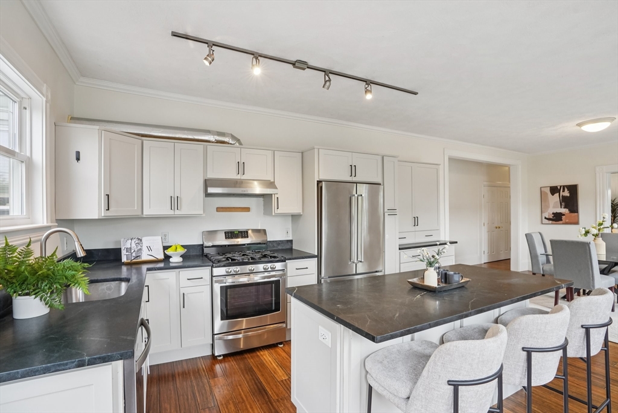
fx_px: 275
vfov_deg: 73.8
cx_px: 309
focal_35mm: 16
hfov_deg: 96.7
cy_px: 206
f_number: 8
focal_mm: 16
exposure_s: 1/30
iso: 1250
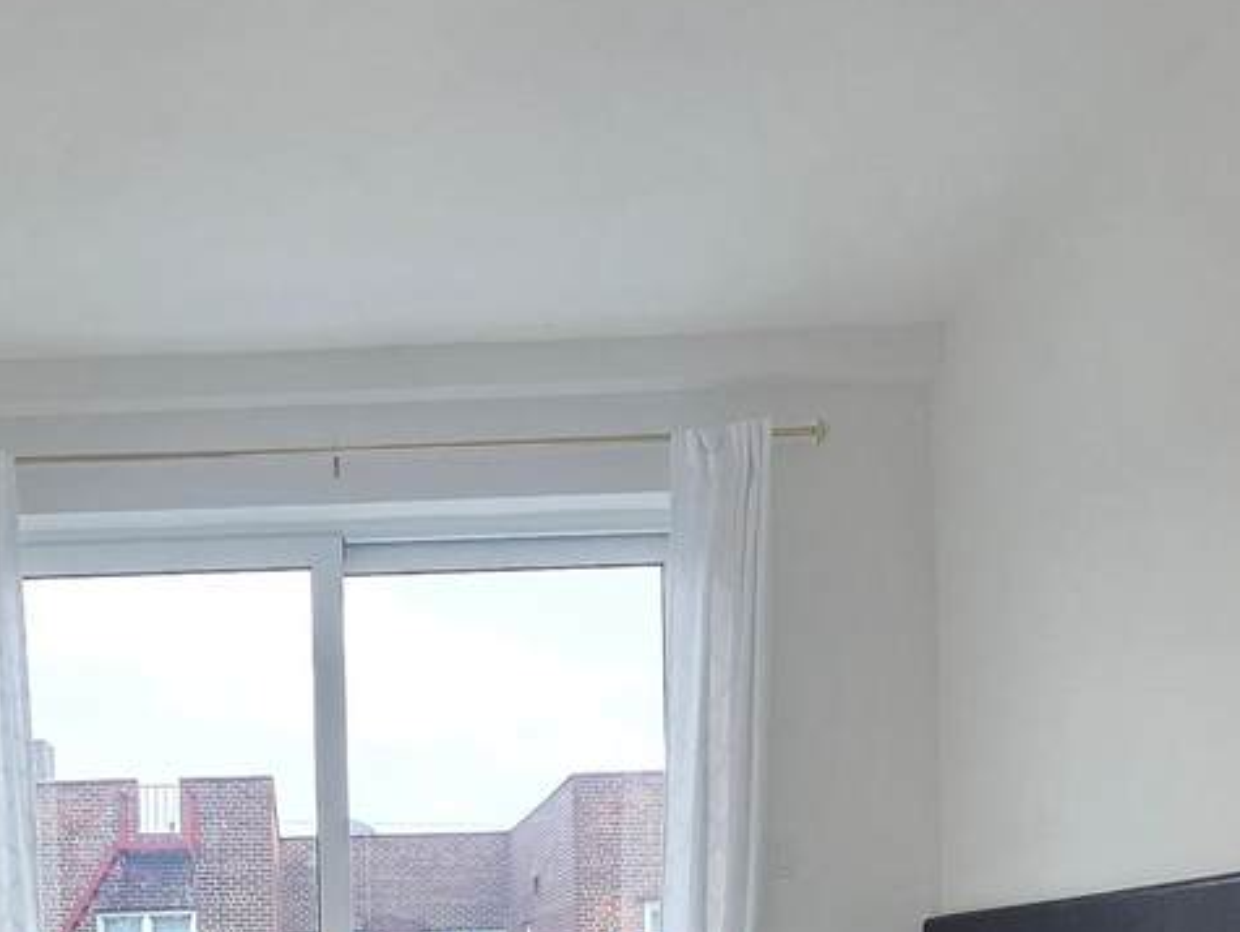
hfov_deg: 49.8
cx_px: 266
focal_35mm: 35
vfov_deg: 34.5
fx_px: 1255
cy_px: 1052
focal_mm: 2.2
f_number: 2.2
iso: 64
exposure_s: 1/120
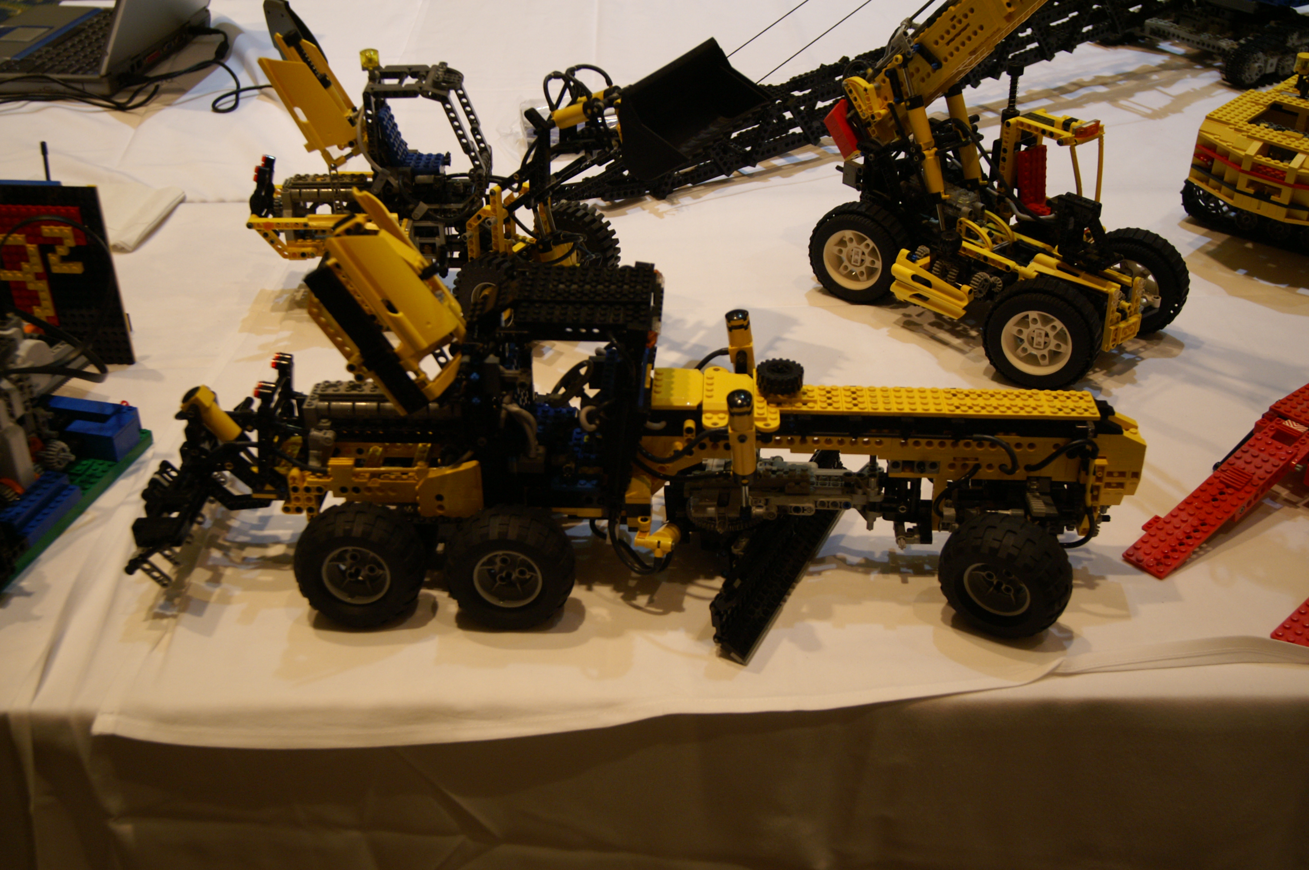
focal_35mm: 39
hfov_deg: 49.6
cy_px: 435
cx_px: 654
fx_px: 1417
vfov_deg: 34.1
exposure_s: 1/20
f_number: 4.5
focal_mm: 26
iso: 400
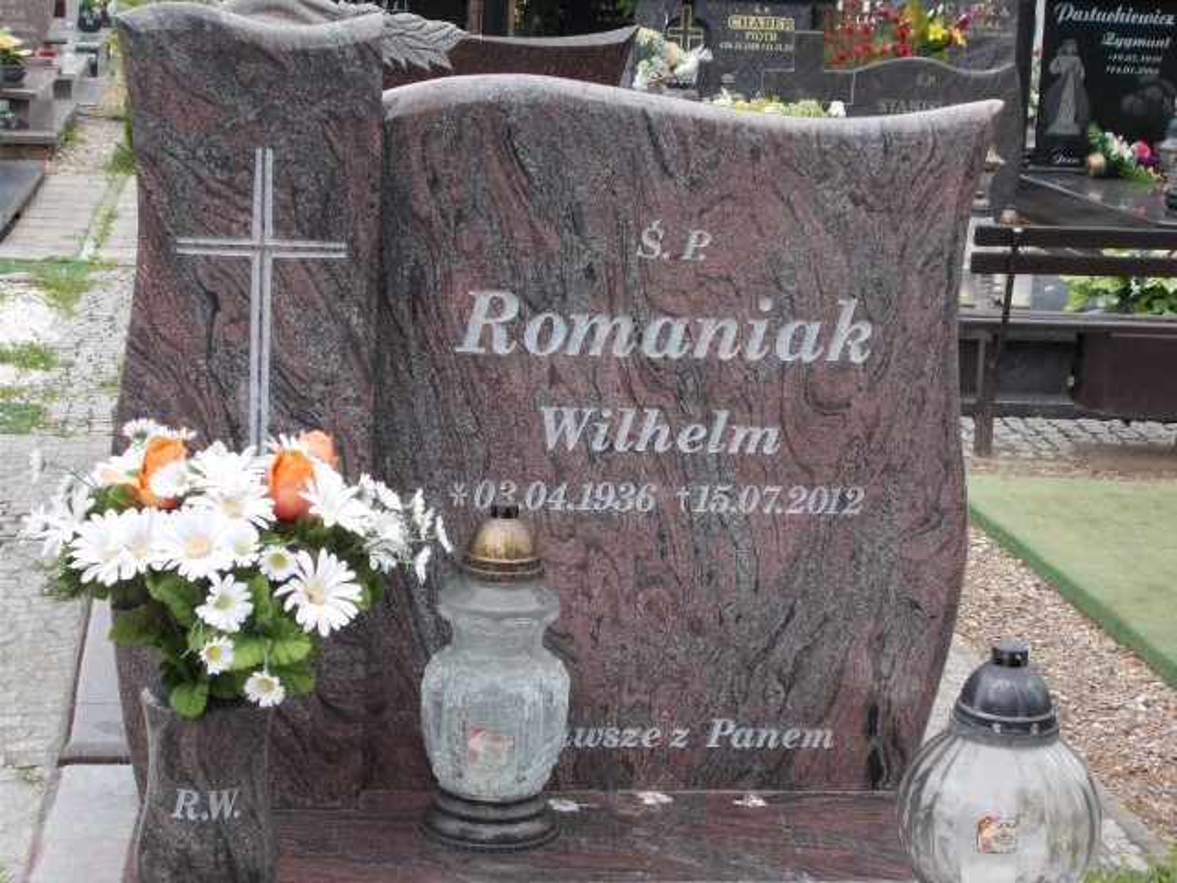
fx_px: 2584
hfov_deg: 25.7
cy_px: 442
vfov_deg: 19.4
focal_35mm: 76
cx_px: 588
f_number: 5.8
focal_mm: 13.5
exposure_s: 1/80
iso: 80
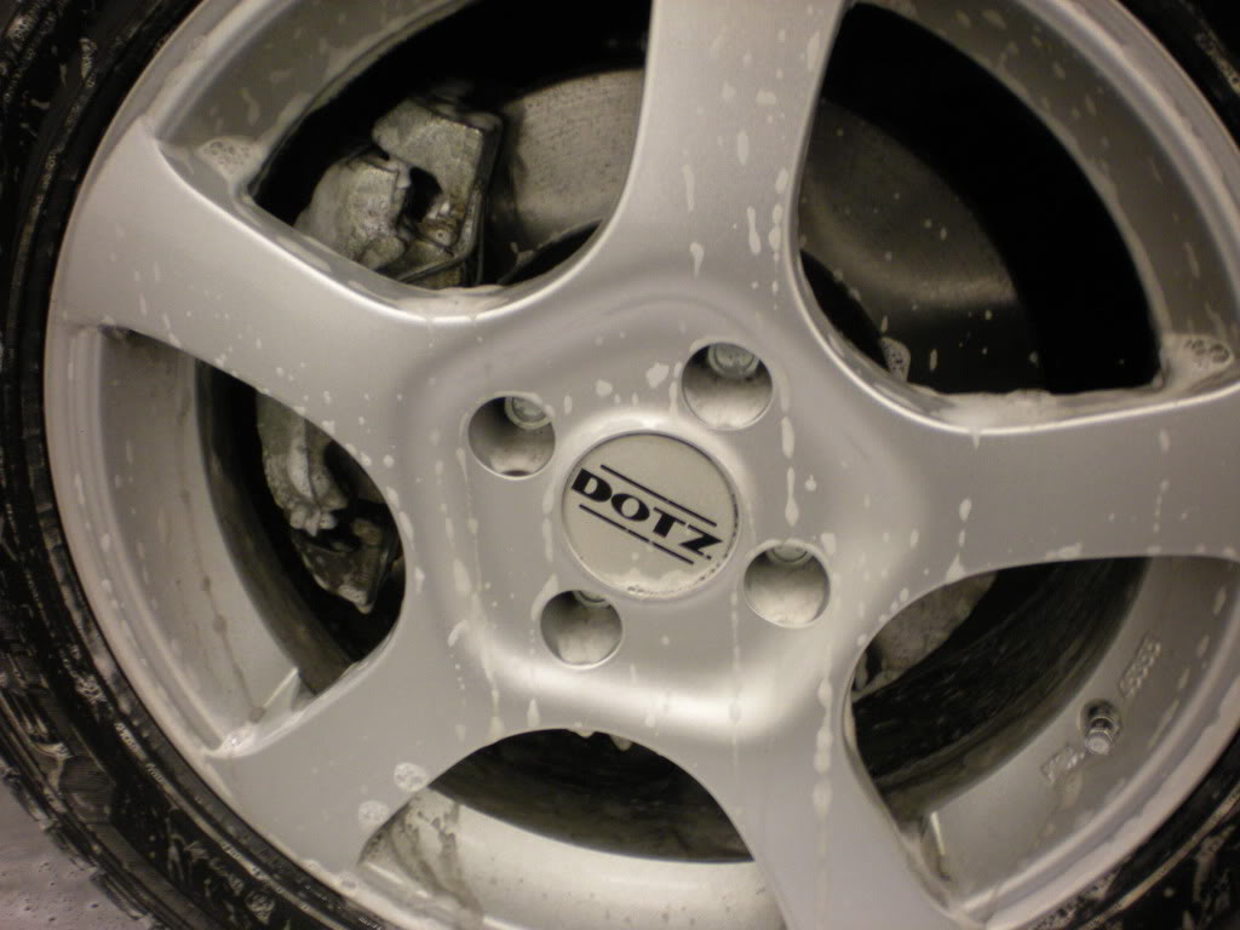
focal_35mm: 38
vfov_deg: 37.7
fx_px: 1361
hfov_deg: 49.0
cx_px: 620
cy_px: 465
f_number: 3.1
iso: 211
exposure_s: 1/8
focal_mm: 6.3
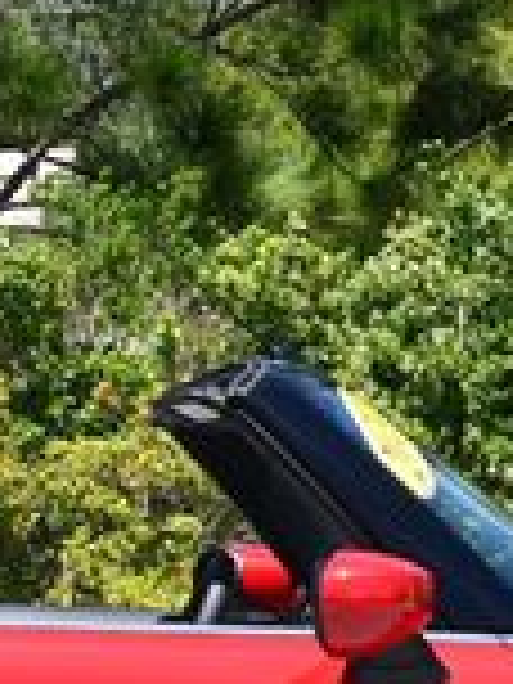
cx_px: 99
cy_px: 626
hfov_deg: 5.1
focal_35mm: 292
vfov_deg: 6.8
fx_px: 5770
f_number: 8
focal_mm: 36
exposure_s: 1/250
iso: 180
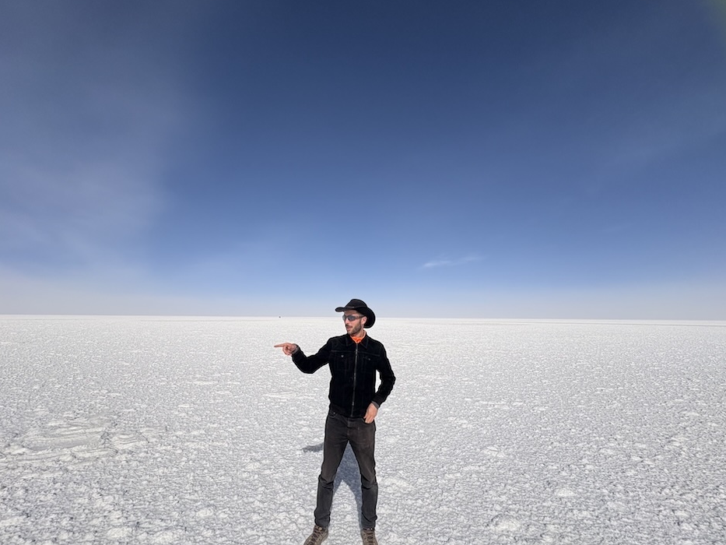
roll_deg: +0.0
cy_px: 280
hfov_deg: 98.1
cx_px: 350
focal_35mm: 15
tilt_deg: +8.1
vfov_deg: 81.7
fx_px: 315
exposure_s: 1/6135
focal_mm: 2.22
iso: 50
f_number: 2.2
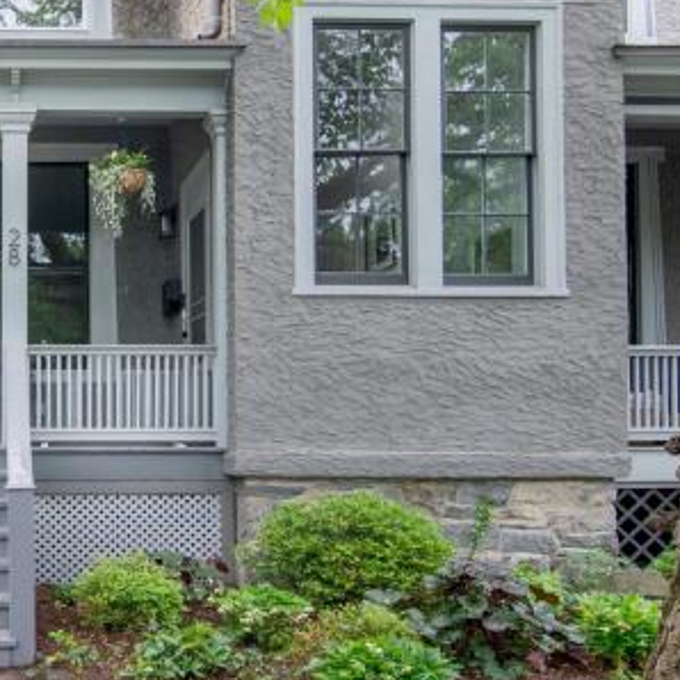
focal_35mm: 37
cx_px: 55
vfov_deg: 43.3
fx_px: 822
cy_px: 157
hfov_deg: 41.1
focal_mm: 12
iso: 800
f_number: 8
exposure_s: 1/125
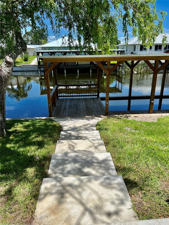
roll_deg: +0.1
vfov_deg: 67.3
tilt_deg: -19.5
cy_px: 112
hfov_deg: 53.1
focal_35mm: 26
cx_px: 84
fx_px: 169
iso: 50
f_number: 1.5
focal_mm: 5.7
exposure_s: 1/5587
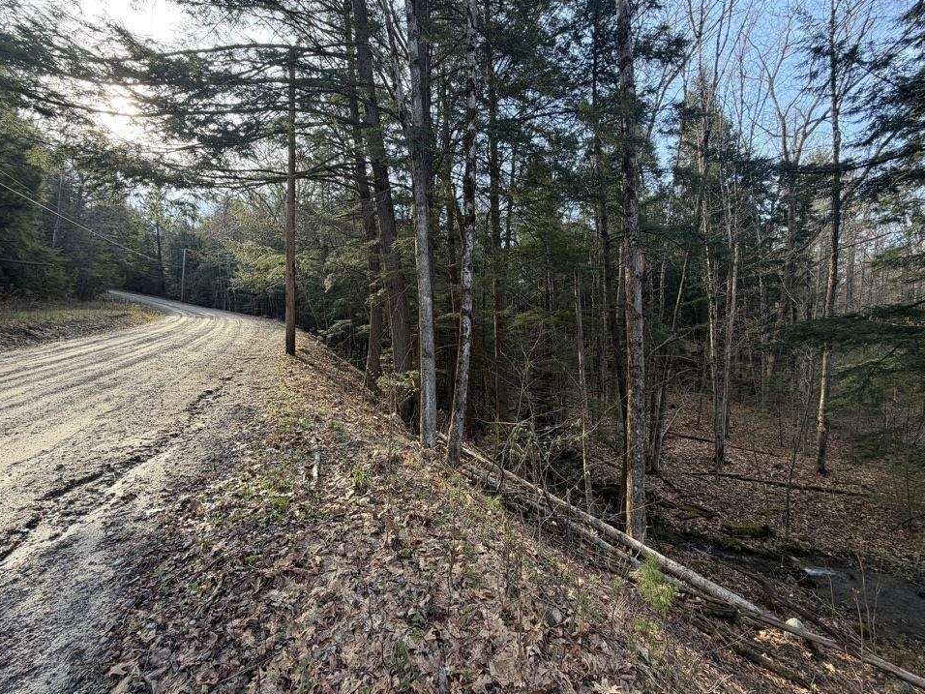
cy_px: 340
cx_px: 460
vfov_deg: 81.7
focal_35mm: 15
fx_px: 401
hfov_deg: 98.2
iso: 40
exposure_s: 1/147
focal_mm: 2.22
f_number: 2.2
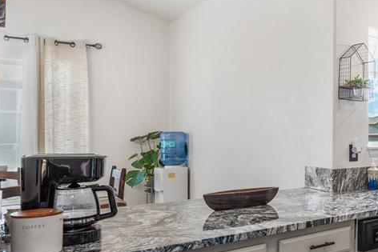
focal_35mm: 39
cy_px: 126
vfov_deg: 34.2
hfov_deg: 41.6
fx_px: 410
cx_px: 394
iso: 200
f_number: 9
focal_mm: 18
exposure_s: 1/5
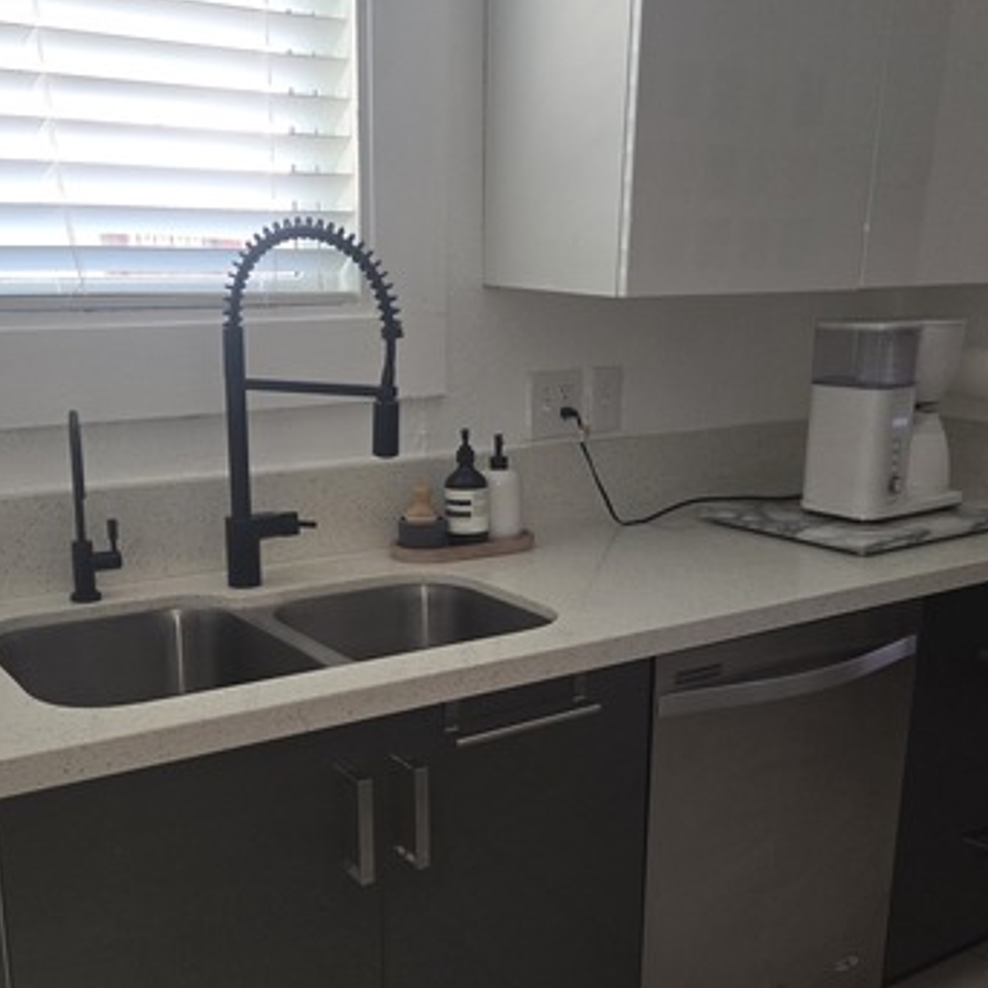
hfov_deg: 43.9
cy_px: 592
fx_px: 1227
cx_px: 500
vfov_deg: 43.6
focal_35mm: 38
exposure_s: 1/60
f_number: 1.8
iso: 64
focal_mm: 5.4
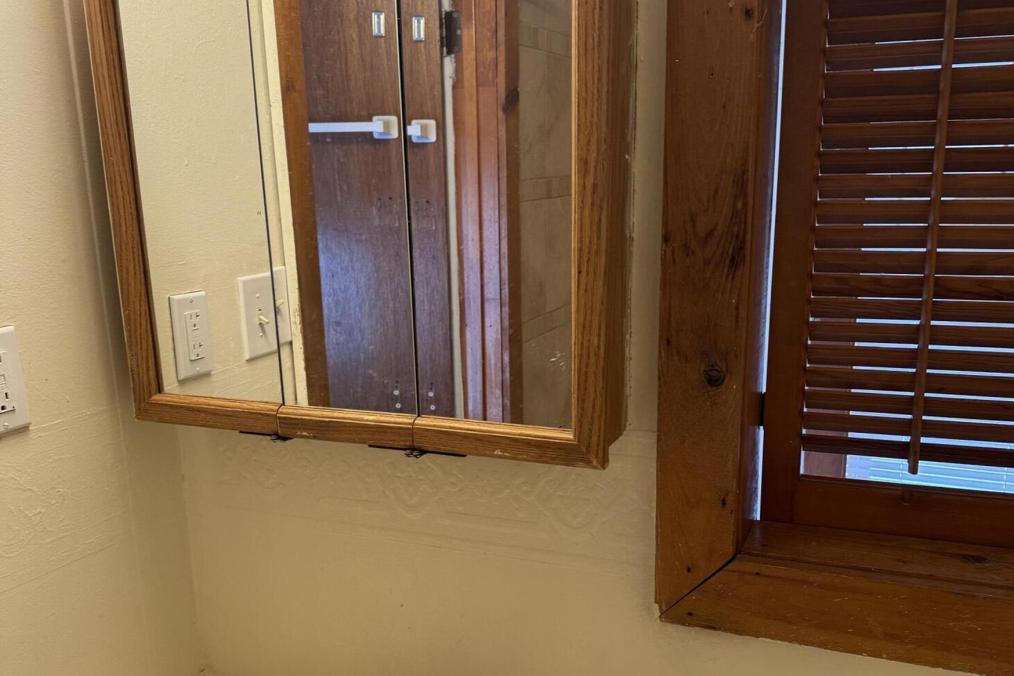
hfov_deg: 55.8
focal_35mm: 34
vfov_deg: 38.7
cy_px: 419
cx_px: 514
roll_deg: +1.4
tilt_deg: -14.4
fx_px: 958
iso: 125
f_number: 1.78
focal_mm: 6.76
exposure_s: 1/120
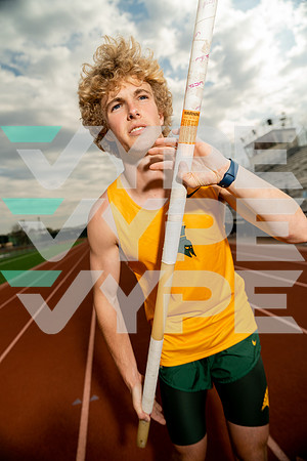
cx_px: 154
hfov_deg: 51.3
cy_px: 230
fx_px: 320
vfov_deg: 71.5
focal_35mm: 25
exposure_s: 1/250
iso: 250
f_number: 3.5
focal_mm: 25
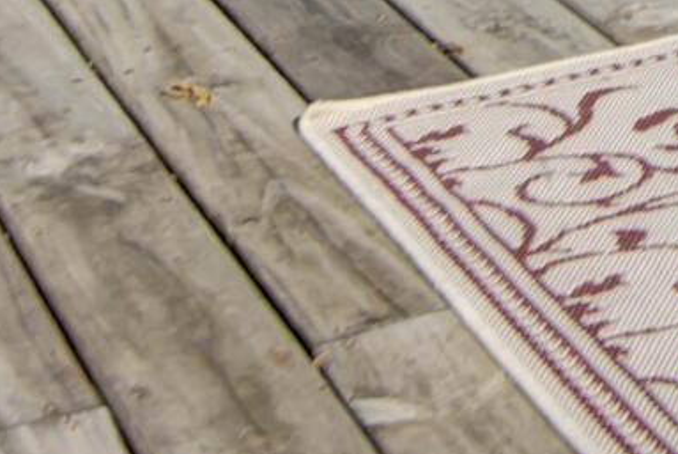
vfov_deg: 8.3
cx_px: 1657
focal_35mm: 141
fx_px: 2657
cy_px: -894
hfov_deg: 11.7
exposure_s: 1/350
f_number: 6.7
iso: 100
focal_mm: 18
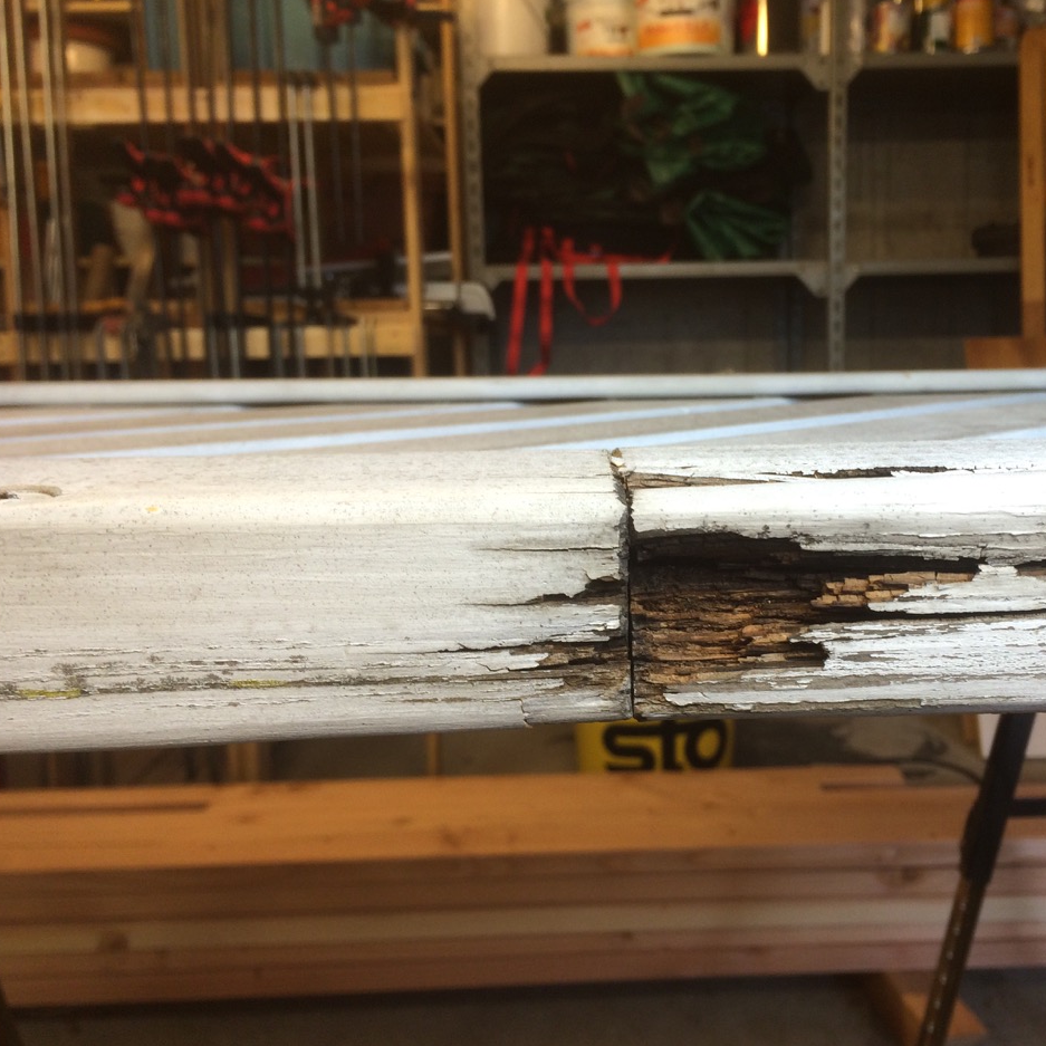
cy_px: 529
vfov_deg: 47.2
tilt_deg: -8.5
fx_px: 1197
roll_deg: +0.3
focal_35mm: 35
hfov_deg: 46.8
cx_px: 649
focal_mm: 4.15
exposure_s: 1/50
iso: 50
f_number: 2.2
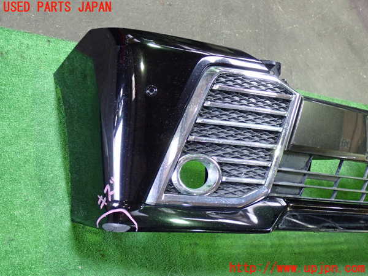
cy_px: 138
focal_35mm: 38
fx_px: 404
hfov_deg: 49.0
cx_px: 184
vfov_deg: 37.7
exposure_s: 1/25
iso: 800
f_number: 2.7
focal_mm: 6.83
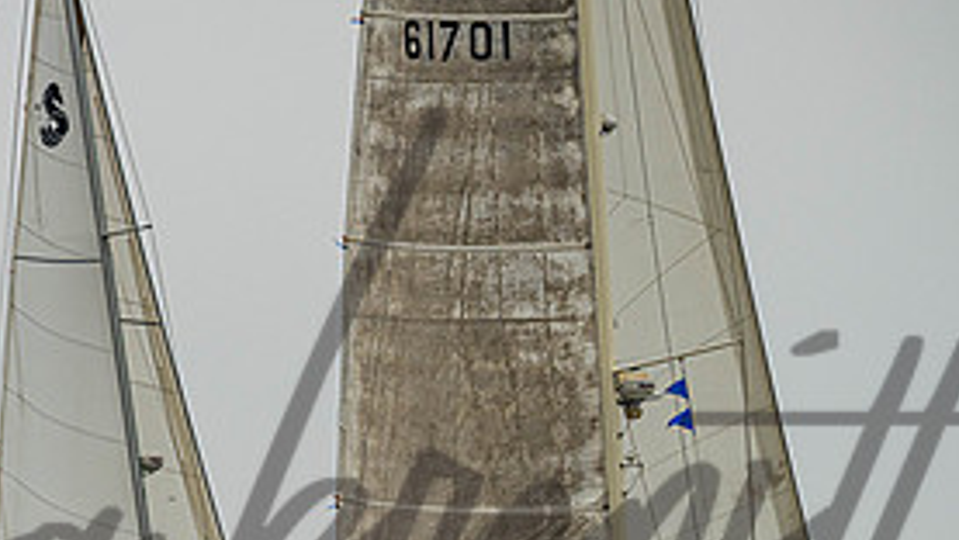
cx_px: 218
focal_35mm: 586
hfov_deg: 3.7
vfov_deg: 2.1
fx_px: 14906
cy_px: 665
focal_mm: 210
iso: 250
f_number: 5.6
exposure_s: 1/4000
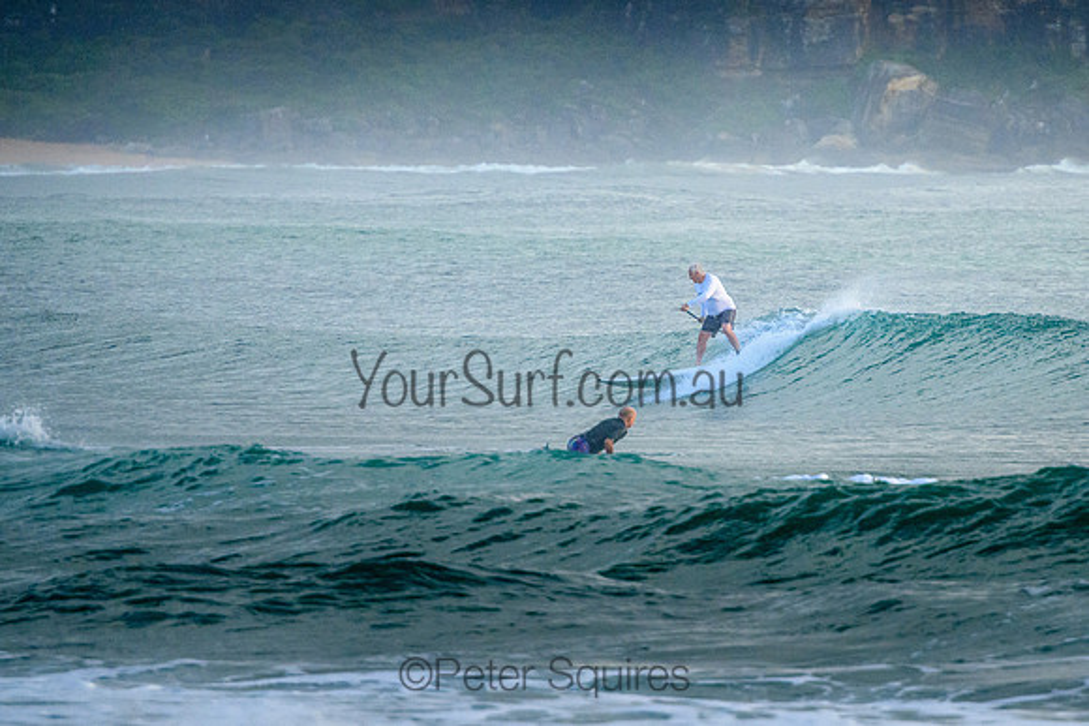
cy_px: 306
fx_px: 16643
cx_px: 737
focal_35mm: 550
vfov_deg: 2.5
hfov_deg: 3.7
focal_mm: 400
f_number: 5.6
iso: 2500
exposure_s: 1/3200
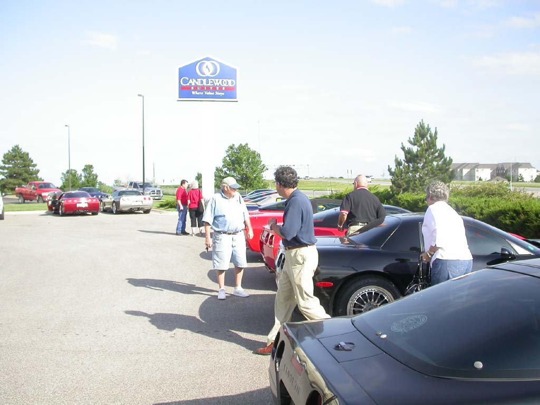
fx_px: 593
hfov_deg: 49.0
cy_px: 202
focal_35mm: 38
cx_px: 270
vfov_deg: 37.7
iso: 100
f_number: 2.6
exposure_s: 1/1000
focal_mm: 7.85
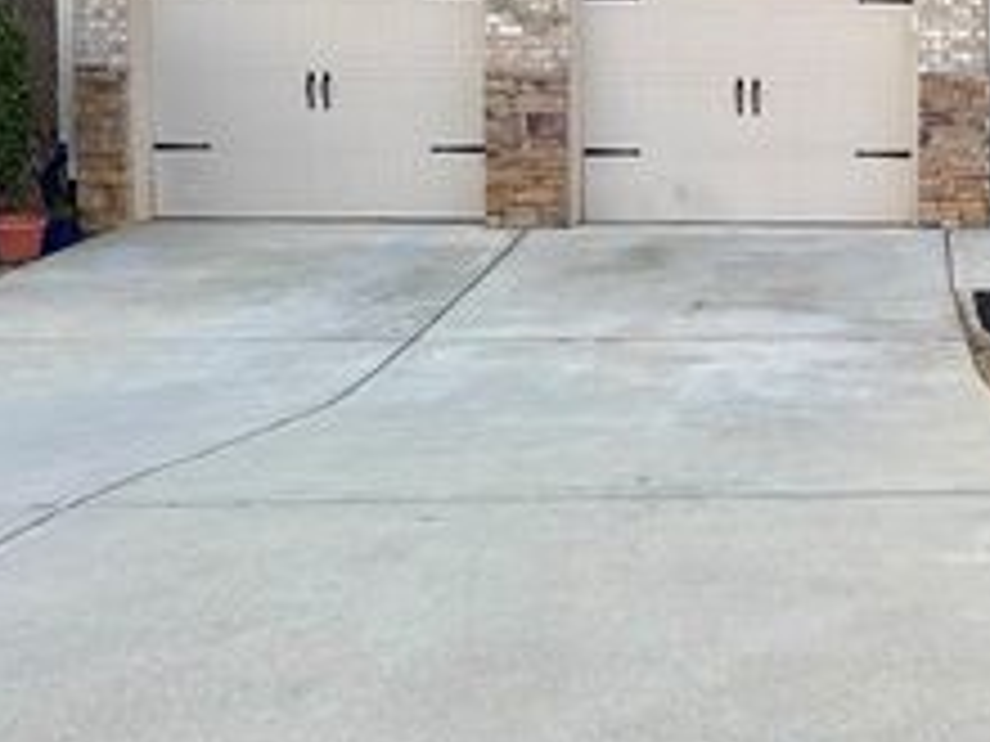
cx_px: 963
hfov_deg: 30.6
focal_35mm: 59
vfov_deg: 24.2
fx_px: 1687
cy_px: 92
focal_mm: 4.25
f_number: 1.8
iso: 32
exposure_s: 1/139
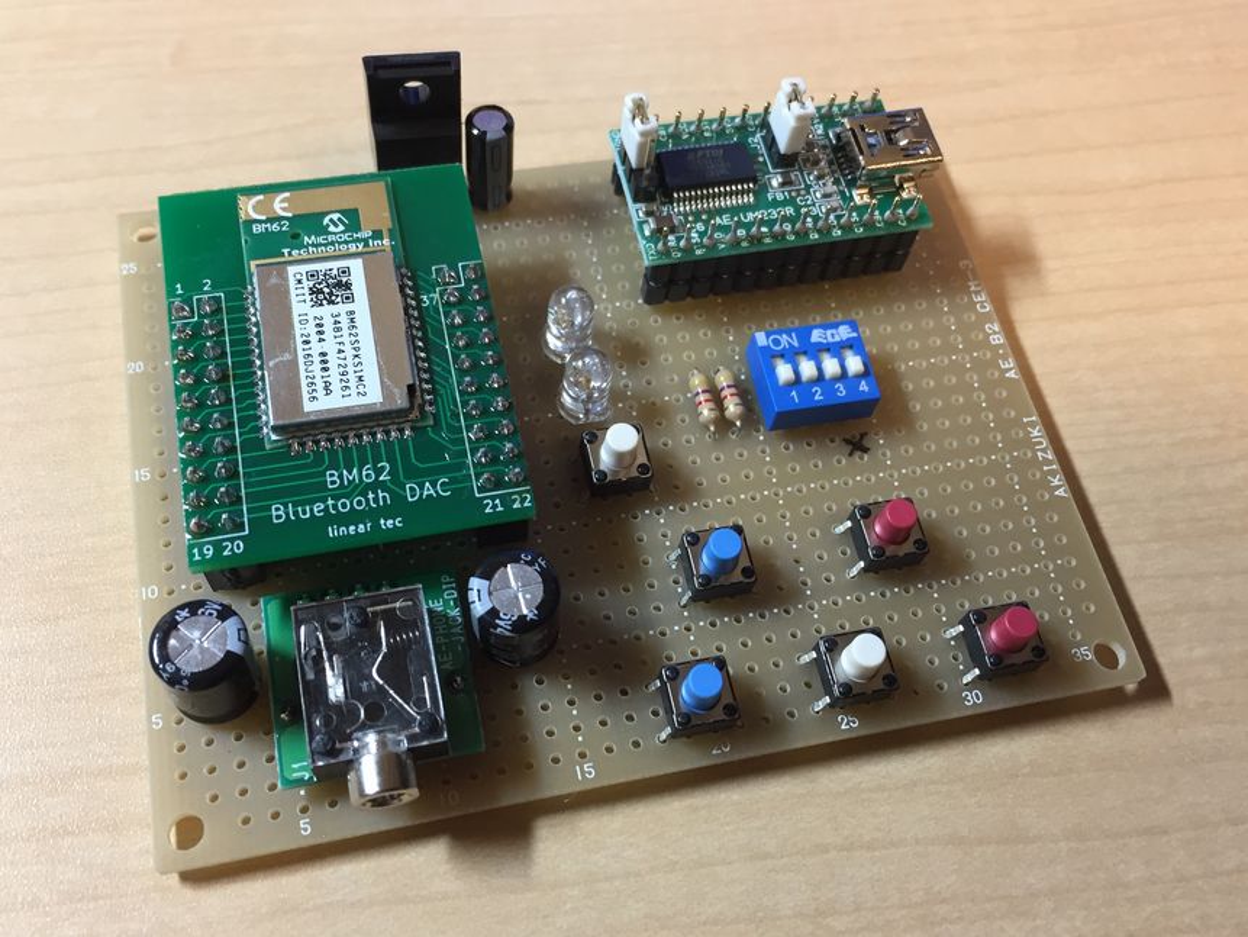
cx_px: 624
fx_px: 1046
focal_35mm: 29
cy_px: 468
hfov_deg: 61.7
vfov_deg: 48.2
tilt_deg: -63.4
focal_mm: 4.15
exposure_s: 1/33
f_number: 2.2
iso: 100
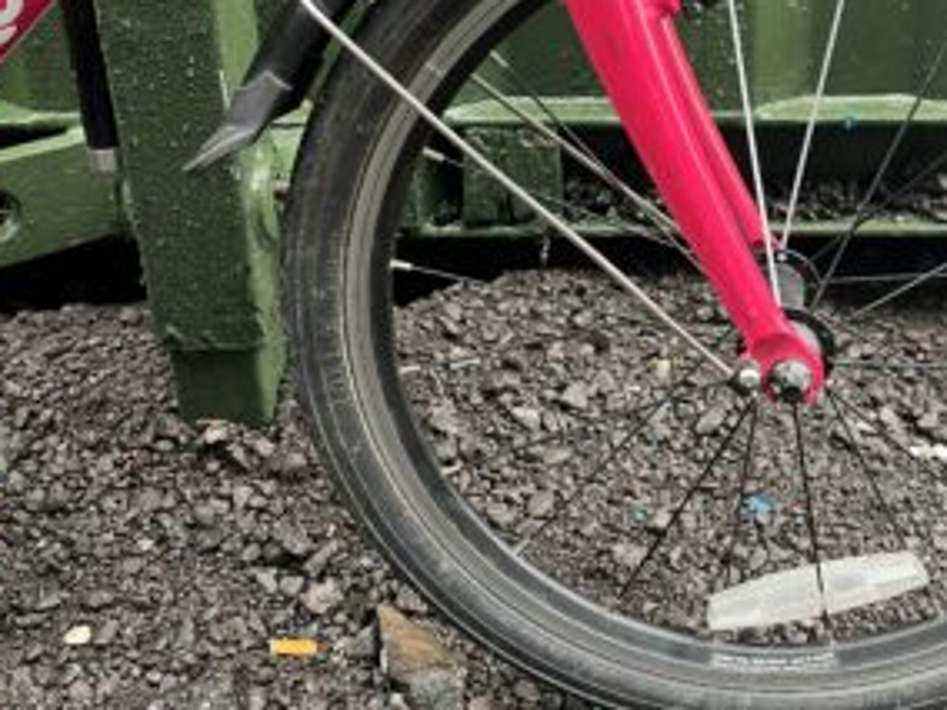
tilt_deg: -22.9
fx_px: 1204
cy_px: 160
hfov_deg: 42.3
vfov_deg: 32.1
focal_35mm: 44
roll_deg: +0.0
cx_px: 647
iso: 125
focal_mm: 5.1
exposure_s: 1/61
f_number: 1.6
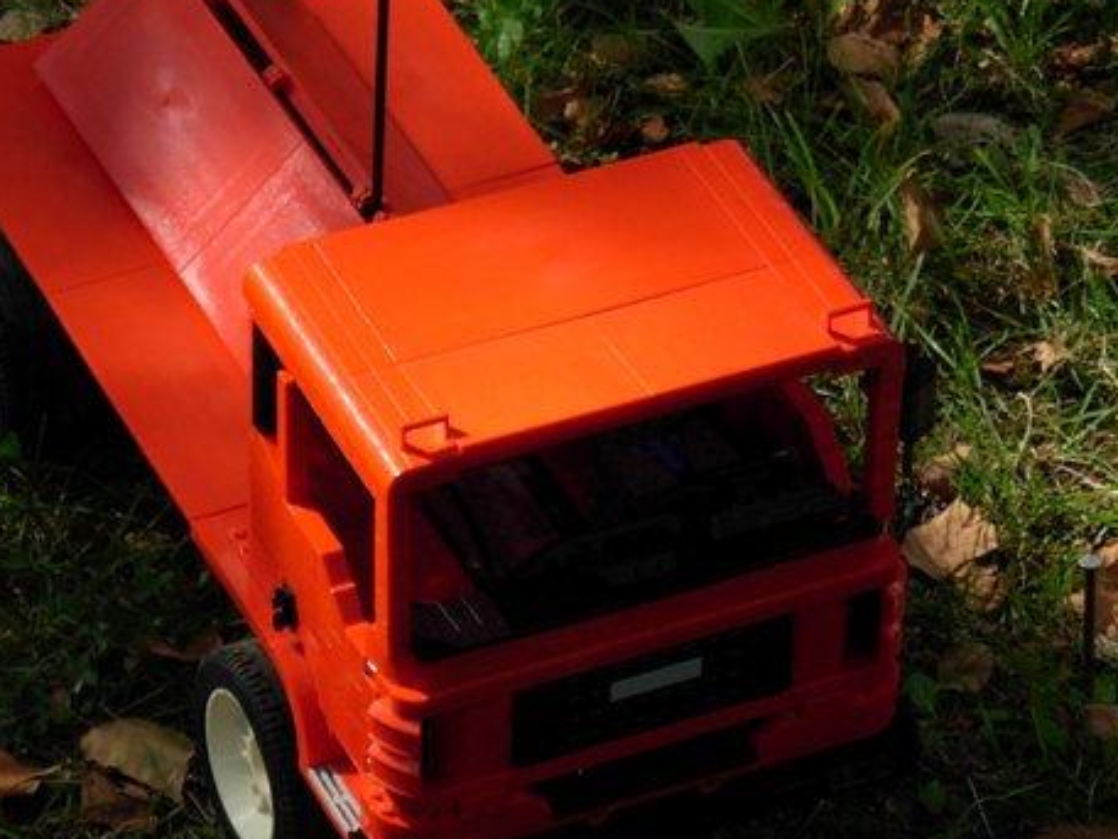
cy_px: 316
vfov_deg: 6.9
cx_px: 461
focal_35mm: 214
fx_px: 6912
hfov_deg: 9.2
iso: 79
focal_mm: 20.2
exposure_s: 1/287
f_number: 4.3
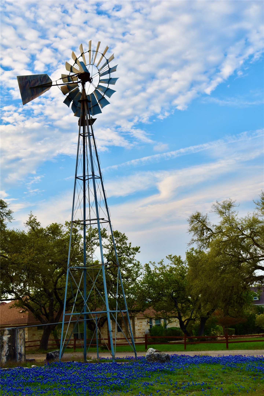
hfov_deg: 20.2
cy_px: 198
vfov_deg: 29.9
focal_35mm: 68
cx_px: 132
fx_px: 742
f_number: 7.1
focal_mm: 45
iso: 100
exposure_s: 1/200
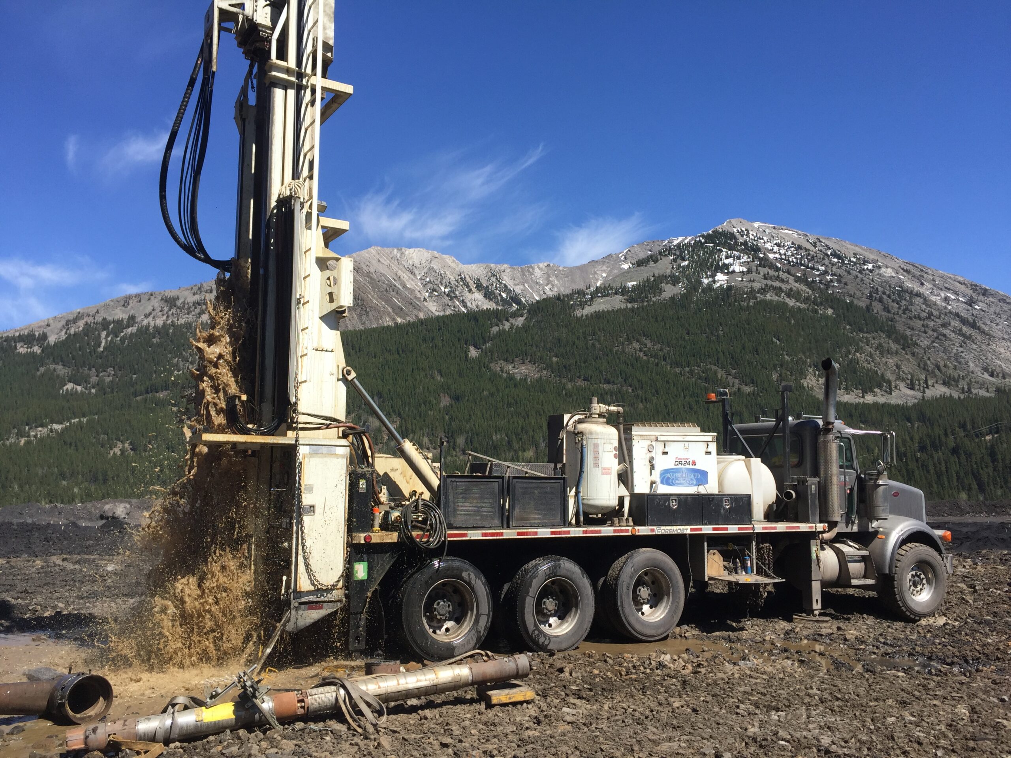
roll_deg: -1.0
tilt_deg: +6.2
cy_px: 379
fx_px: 847
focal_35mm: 29
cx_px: 506
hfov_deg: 61.7
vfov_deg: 48.2
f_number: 2.2
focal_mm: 4.15
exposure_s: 1/1582
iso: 32
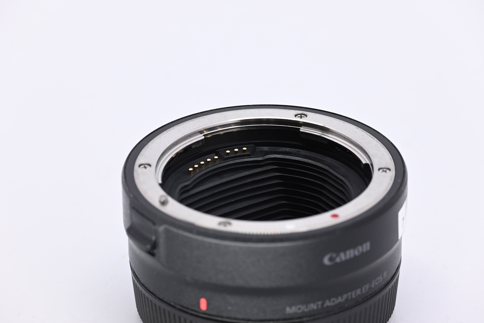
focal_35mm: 187
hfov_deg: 11.0
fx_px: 2514
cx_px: 242
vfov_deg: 7.3
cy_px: 162
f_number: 9
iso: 500
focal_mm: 125
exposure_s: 1/160
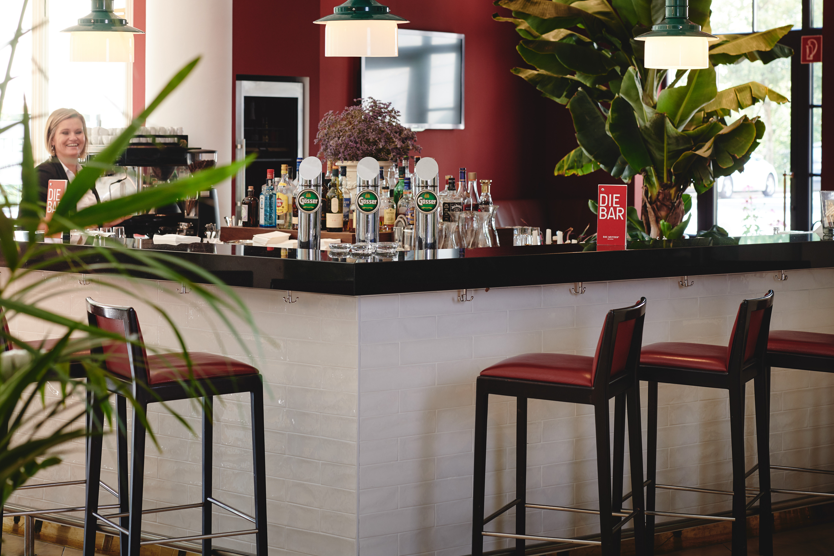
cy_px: 142
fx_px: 1784
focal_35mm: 77
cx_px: 411
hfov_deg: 26.3
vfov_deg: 17.6
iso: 100
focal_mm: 50
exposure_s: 1/20
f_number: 4.5
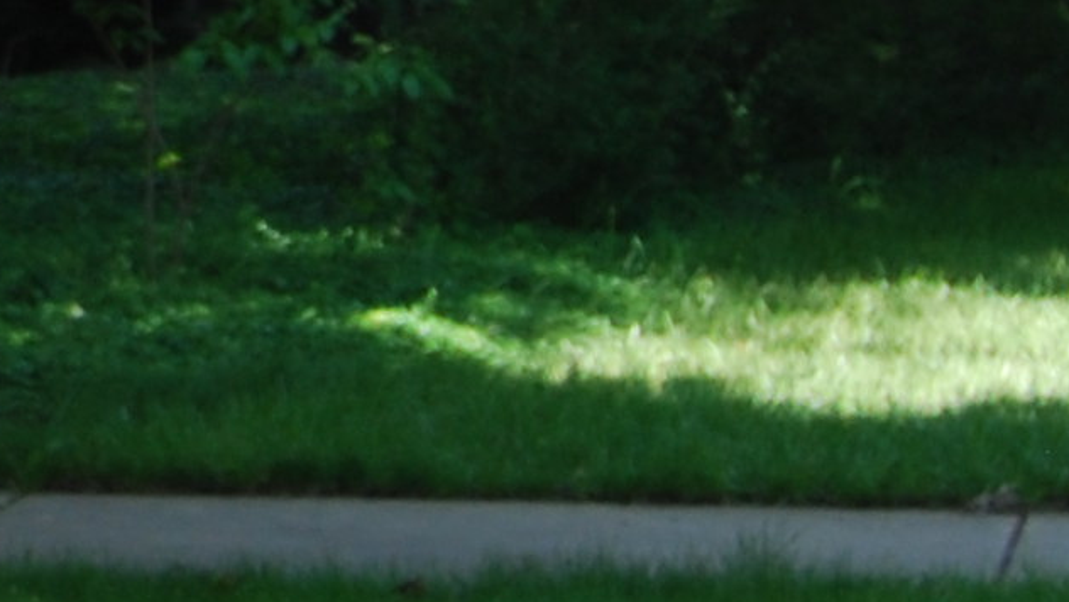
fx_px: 8195
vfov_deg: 4.1
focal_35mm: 289
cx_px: -2001
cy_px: -947
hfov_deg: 6.8
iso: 160
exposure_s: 1/125
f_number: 5.6
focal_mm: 30
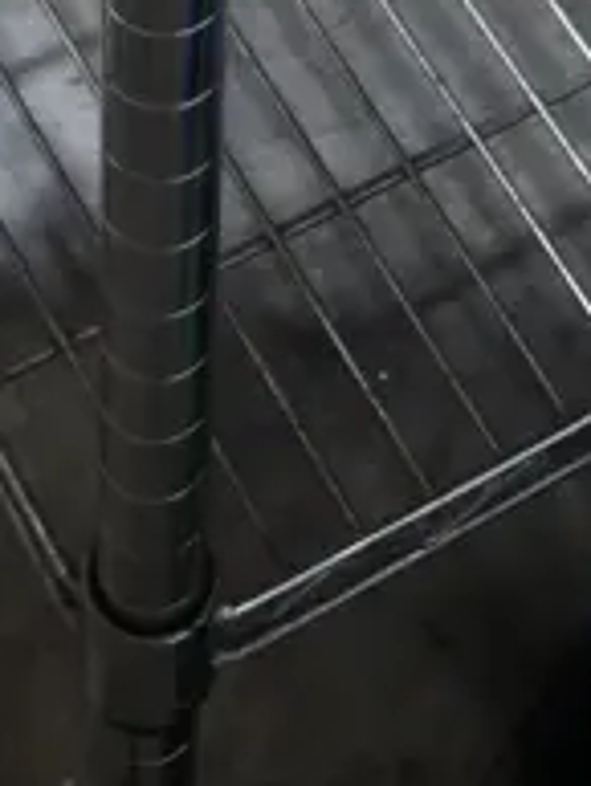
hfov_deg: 9.3
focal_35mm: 159
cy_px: -1279
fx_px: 3615
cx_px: 340
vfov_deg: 10.3
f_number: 3.6
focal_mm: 15
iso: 320
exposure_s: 1/60
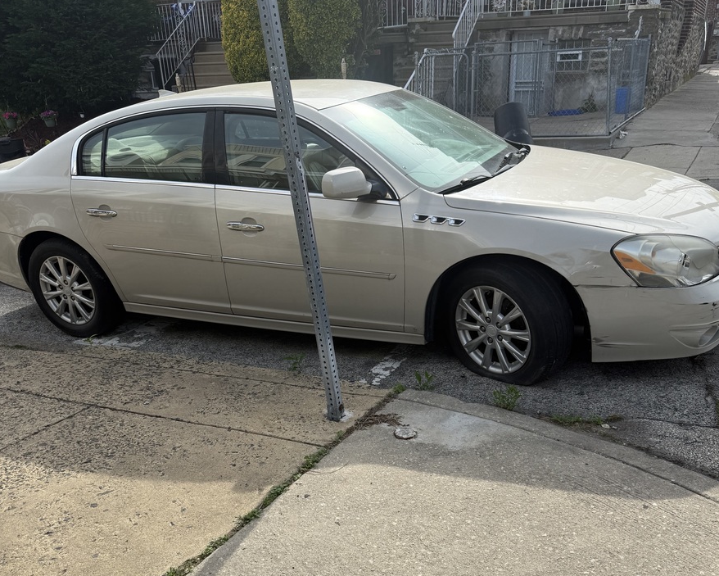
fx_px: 681
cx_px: 364
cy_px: 404
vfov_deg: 44.8
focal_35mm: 32
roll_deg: +2.1
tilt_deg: -25.7
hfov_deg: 55.6
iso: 80
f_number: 1.78
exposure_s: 1/3279
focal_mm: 6.76
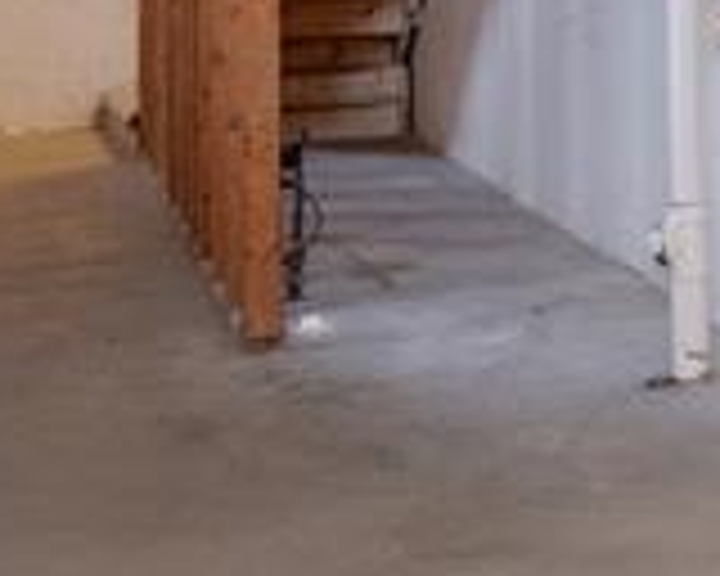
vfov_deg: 16.2
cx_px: 1238
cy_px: -180
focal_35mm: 90
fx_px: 1918
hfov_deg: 17.7
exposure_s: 1/60
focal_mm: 10
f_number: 6.4
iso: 800
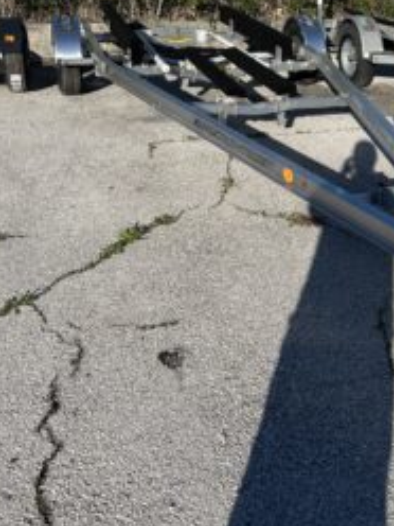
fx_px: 637
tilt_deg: -18.2
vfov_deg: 43.8
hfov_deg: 33.7
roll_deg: -2.0
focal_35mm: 42
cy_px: 153
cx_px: 294
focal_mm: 5.7
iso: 50
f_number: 1.5
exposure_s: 1/5319
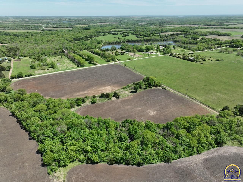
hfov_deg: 71.6
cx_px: 122
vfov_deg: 56.8
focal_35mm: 24
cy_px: 91
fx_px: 168
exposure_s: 1/1600
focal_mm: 12.29
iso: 130
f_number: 2.8
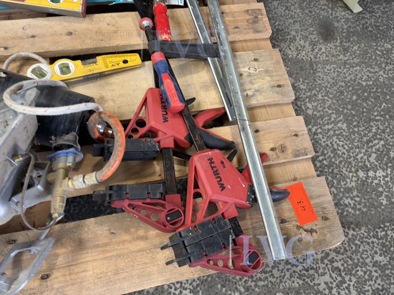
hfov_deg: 67.3
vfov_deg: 53.1
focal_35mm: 26
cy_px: 148
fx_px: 296
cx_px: 197
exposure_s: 1/100
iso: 125
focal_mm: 5.96
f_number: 1.6
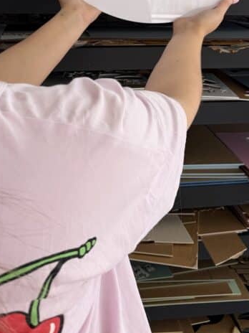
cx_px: 106
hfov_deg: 27.5
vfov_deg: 32.7
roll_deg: -0.7
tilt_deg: -5.9
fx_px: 508
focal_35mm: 53
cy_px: -13
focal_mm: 6.76
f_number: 1.78
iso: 80
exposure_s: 1/649
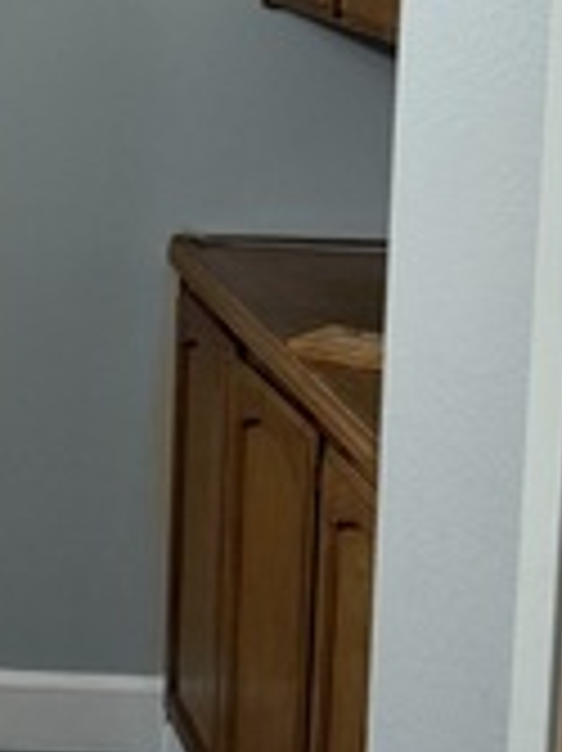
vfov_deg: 20.0
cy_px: 38
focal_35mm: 96
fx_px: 2081
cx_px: -288
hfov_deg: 14.3
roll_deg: -1.7
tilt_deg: -5.8
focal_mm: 6.76
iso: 320
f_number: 1.78
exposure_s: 1/60
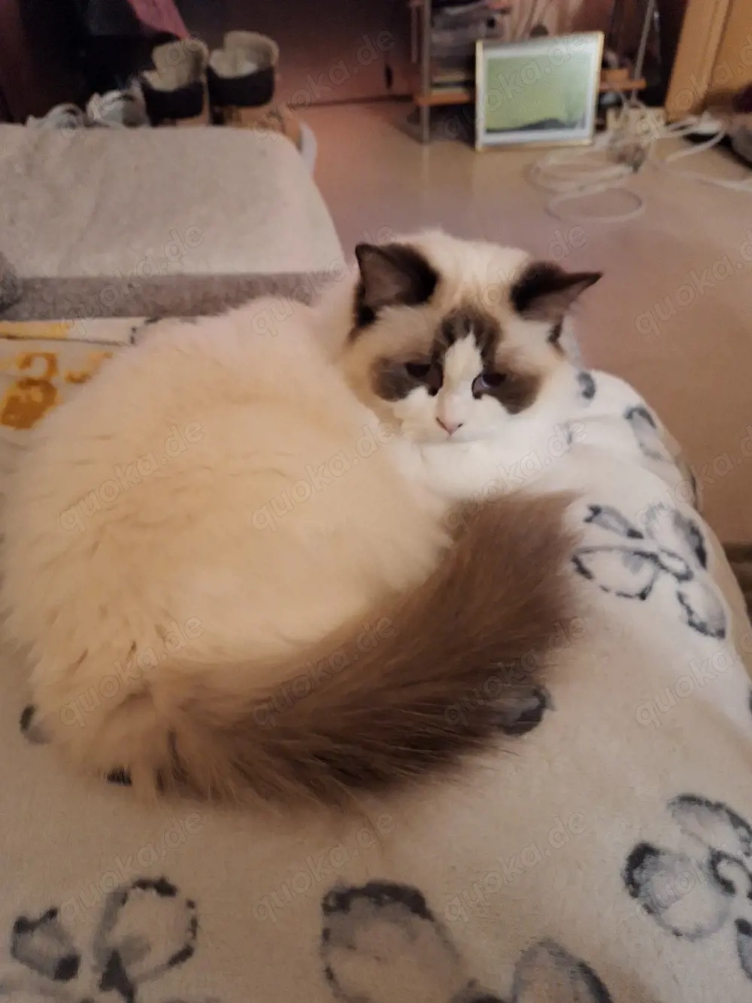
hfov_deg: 58.9
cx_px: 376
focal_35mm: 23
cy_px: 502
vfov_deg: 73.9
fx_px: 666
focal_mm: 5.54
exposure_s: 1/20
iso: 1000
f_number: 1.8
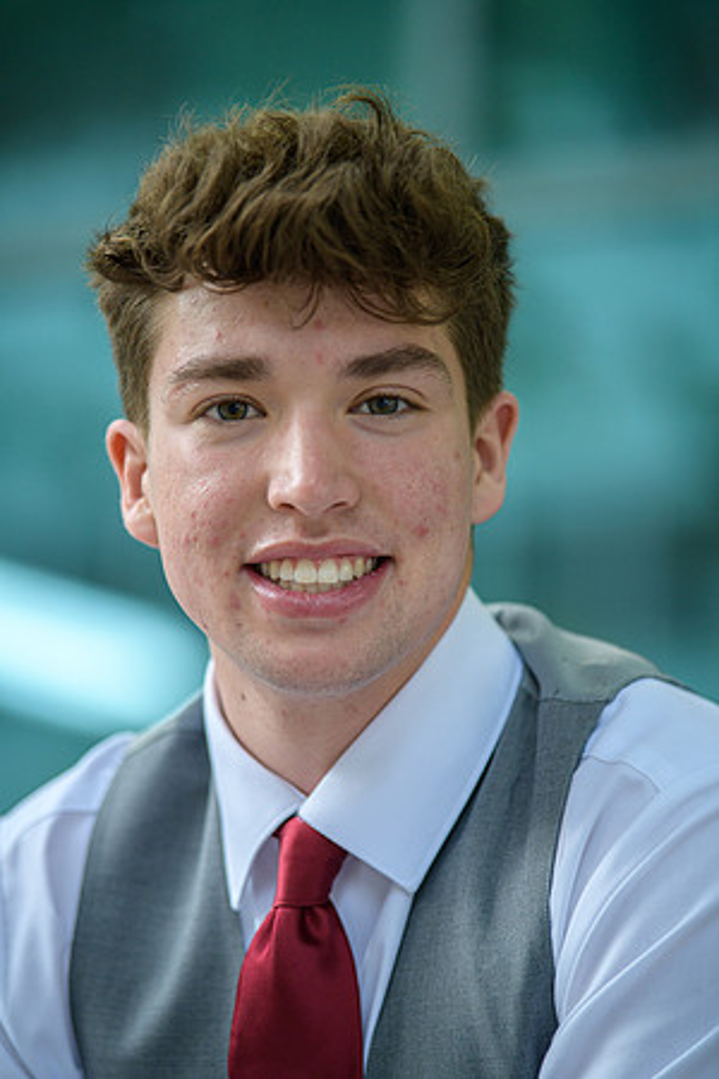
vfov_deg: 13.7
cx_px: 360
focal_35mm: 150
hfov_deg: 9.1
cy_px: 540
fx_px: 4493
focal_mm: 150
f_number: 2.8
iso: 250
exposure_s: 1/400
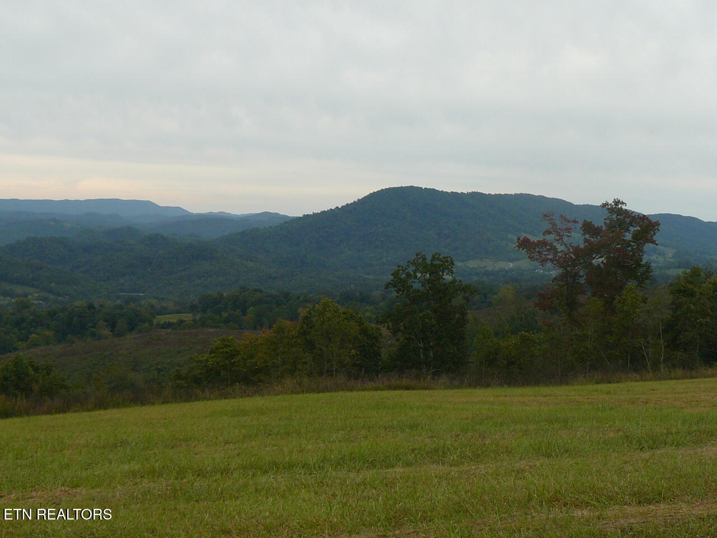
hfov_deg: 35.5
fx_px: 1119
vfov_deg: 27.0
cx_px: 358
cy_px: 269
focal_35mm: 54
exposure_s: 1/500
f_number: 3.2
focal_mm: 6
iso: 100
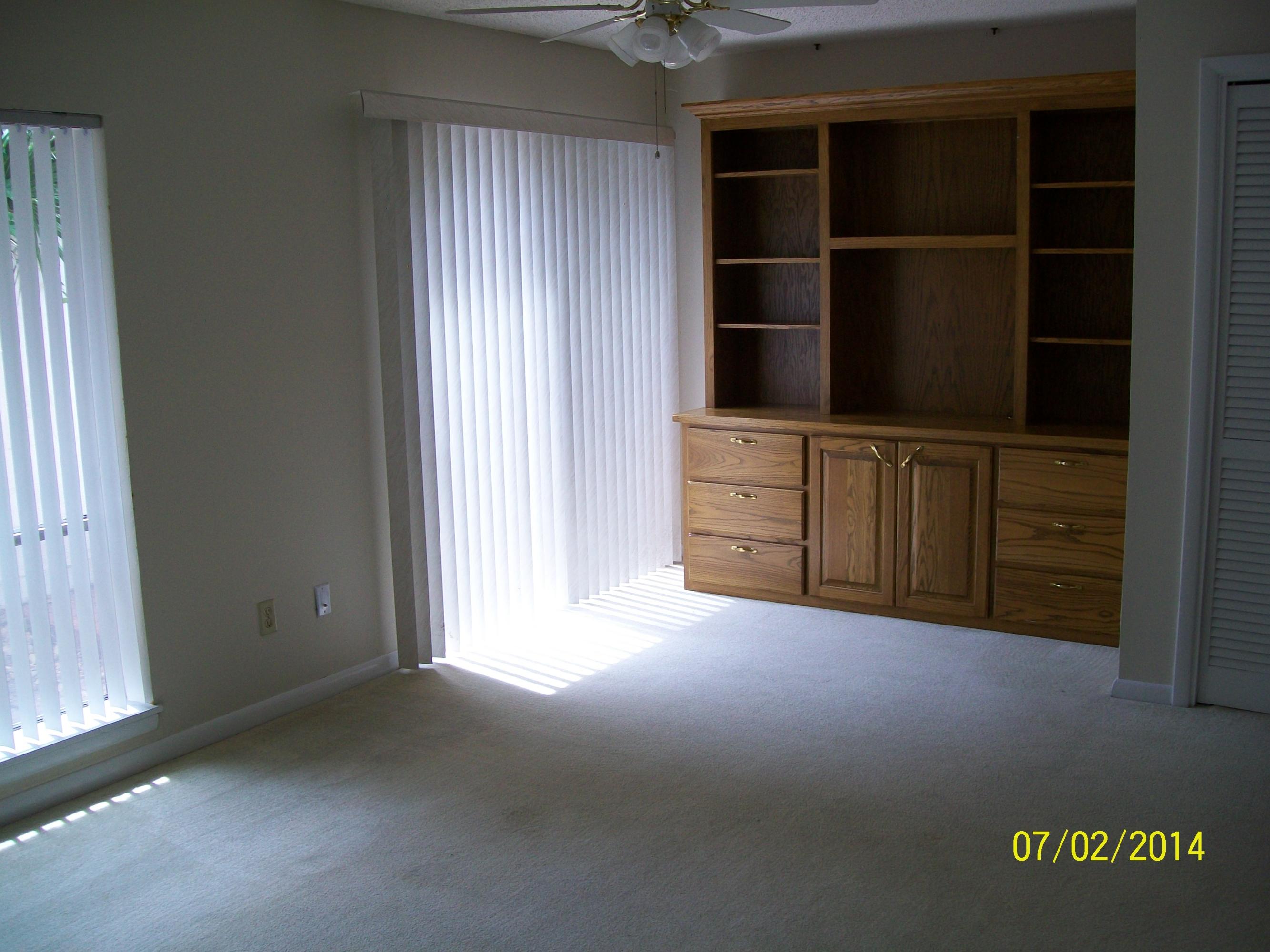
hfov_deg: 54.0
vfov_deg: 41.8
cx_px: 635
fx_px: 1247
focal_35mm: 34
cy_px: 476
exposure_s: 1/125
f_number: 2.7
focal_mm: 6.1
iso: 64
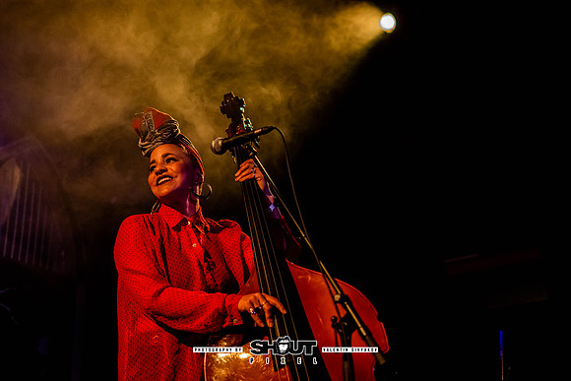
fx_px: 793
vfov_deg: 27.0
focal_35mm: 50
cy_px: 190
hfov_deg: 39.6
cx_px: 286
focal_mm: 50
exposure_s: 1/200
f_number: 2.2
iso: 1250
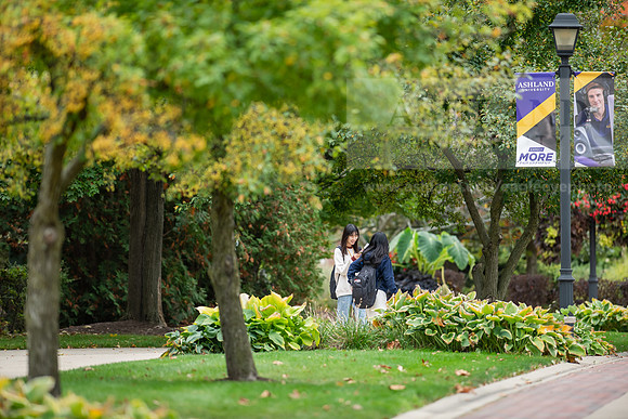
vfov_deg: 4.6
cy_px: 210
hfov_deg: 6.9
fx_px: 5234
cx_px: 314
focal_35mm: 300
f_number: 3.2
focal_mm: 300
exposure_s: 1/400
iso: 320
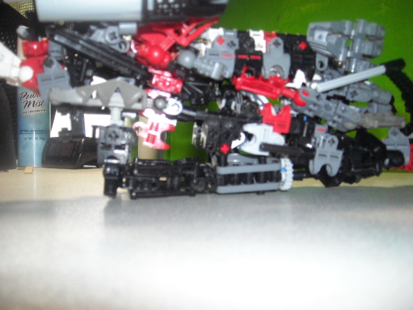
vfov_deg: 40.7
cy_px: 155
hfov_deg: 52.6
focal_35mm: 35
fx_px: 418
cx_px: 206
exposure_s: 1/60
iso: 200
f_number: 2.8
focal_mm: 5.7
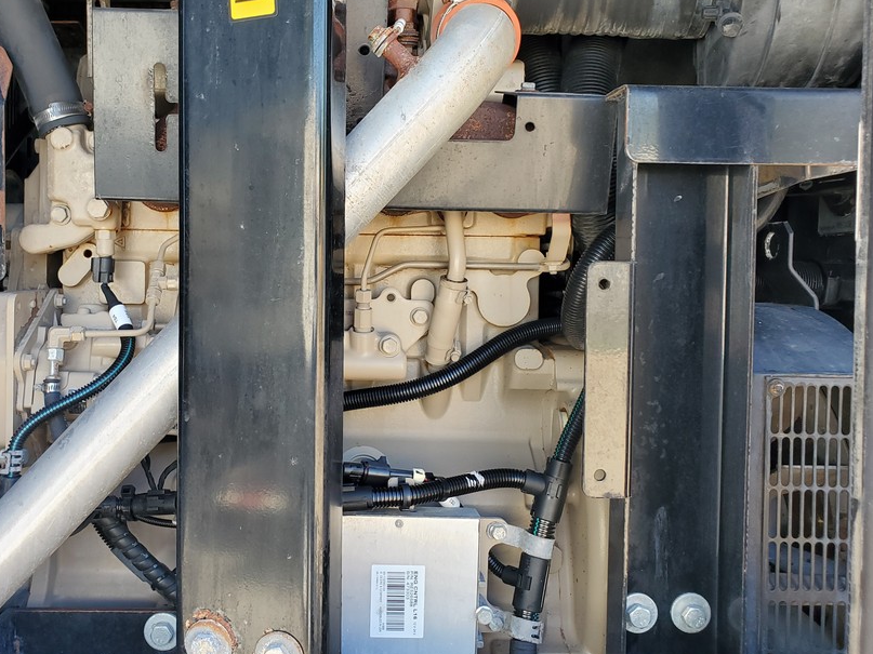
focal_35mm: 33
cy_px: 271
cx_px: 331
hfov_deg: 54.8
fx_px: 832
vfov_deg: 42.8
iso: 80
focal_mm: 4.3
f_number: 2.4
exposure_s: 1/120
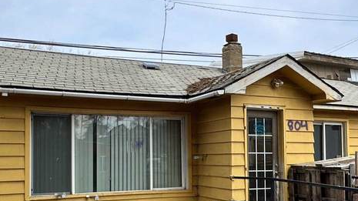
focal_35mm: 42
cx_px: 172
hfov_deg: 48.4
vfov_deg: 27.9
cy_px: 151
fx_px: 398
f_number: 2.2
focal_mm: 2.22
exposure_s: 1/1453
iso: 40
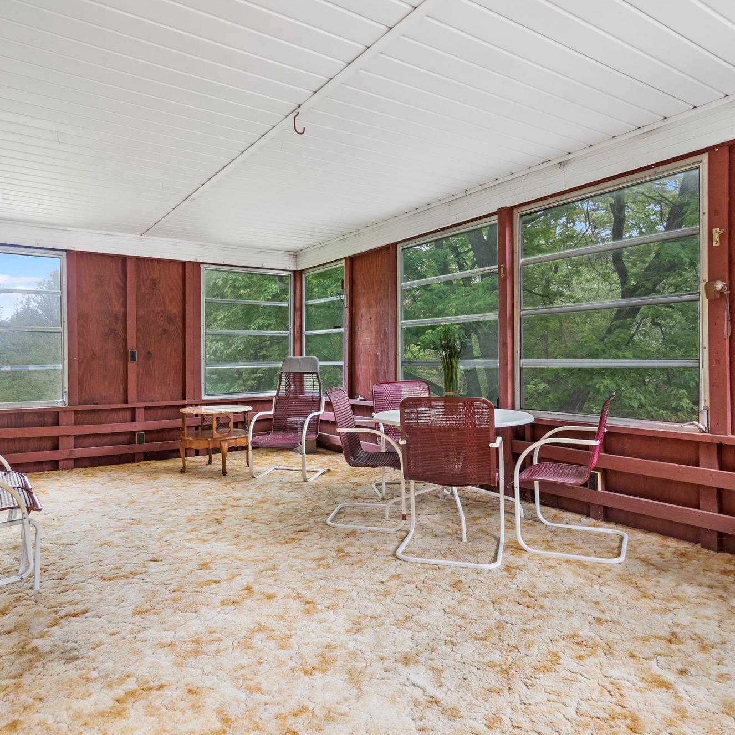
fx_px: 504
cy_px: 371
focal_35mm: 21
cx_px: 346
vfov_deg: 72.1
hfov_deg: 72.1
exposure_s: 1/1.25
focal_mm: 16
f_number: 6.3
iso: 640
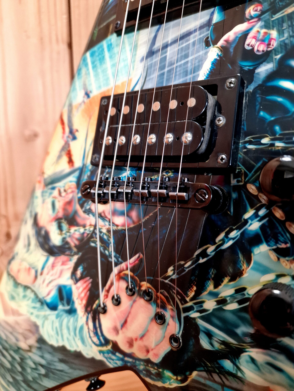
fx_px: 260
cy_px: 196
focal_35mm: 23
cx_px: 147
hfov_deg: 58.9
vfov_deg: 73.9
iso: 50
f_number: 1.8
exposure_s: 1/120
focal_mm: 6.4
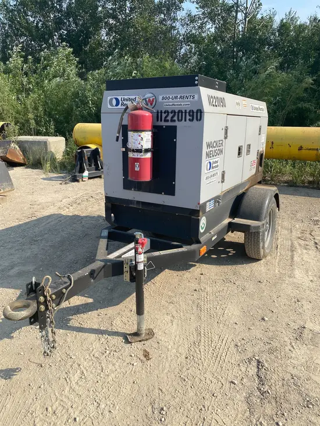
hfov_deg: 53.1
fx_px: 320
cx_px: 160
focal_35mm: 26
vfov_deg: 67.3
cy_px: 213
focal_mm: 4.25
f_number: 1.8
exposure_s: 1/2105
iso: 32
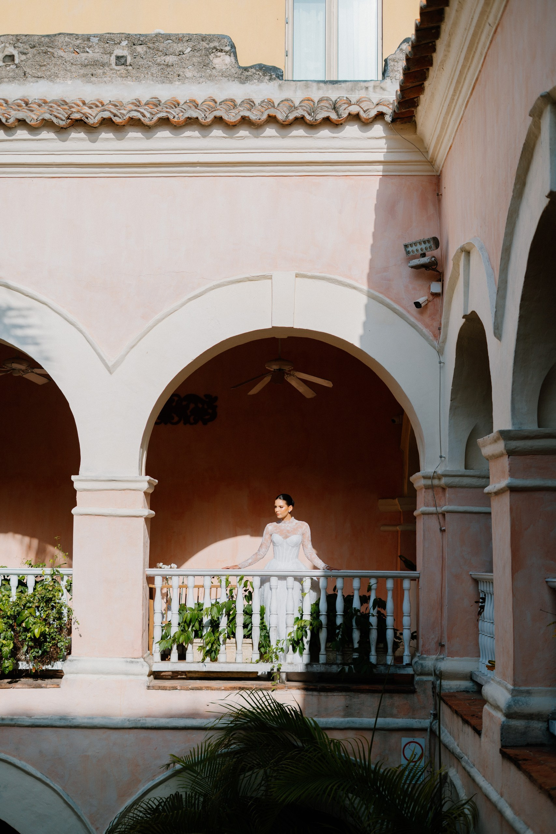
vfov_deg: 39.6
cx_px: 278
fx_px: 1158
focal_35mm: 50
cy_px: 417
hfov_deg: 27.0
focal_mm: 50
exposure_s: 1/3200
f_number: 2.5
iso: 100
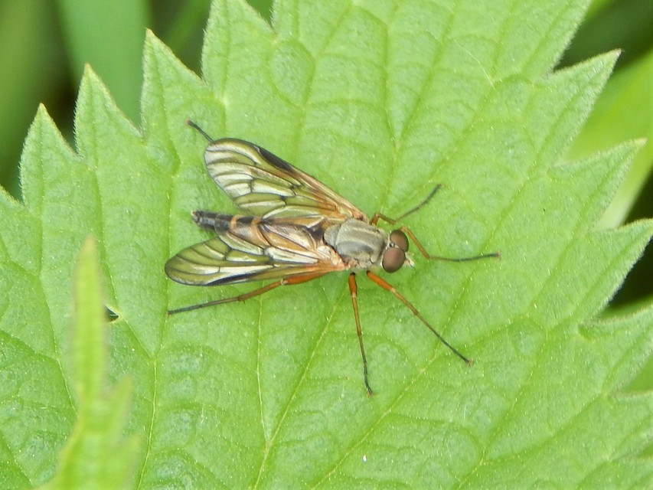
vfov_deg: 9.3
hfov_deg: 12.3
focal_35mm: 160
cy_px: 245
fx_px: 3019
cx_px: 326
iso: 125
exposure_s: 1/30
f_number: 5.1
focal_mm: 28.7
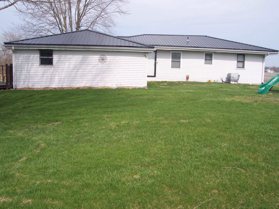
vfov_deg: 37.7
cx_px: 140
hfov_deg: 49.0
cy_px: 104
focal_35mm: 38
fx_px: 306
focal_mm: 8
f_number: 4.8
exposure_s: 1/700
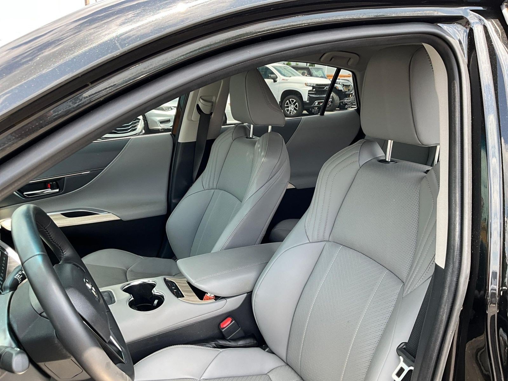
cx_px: 254
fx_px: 426
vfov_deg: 48.2
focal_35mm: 29
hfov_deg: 61.7
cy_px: 190
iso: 20
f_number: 1.8
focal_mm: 3
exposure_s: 1/122
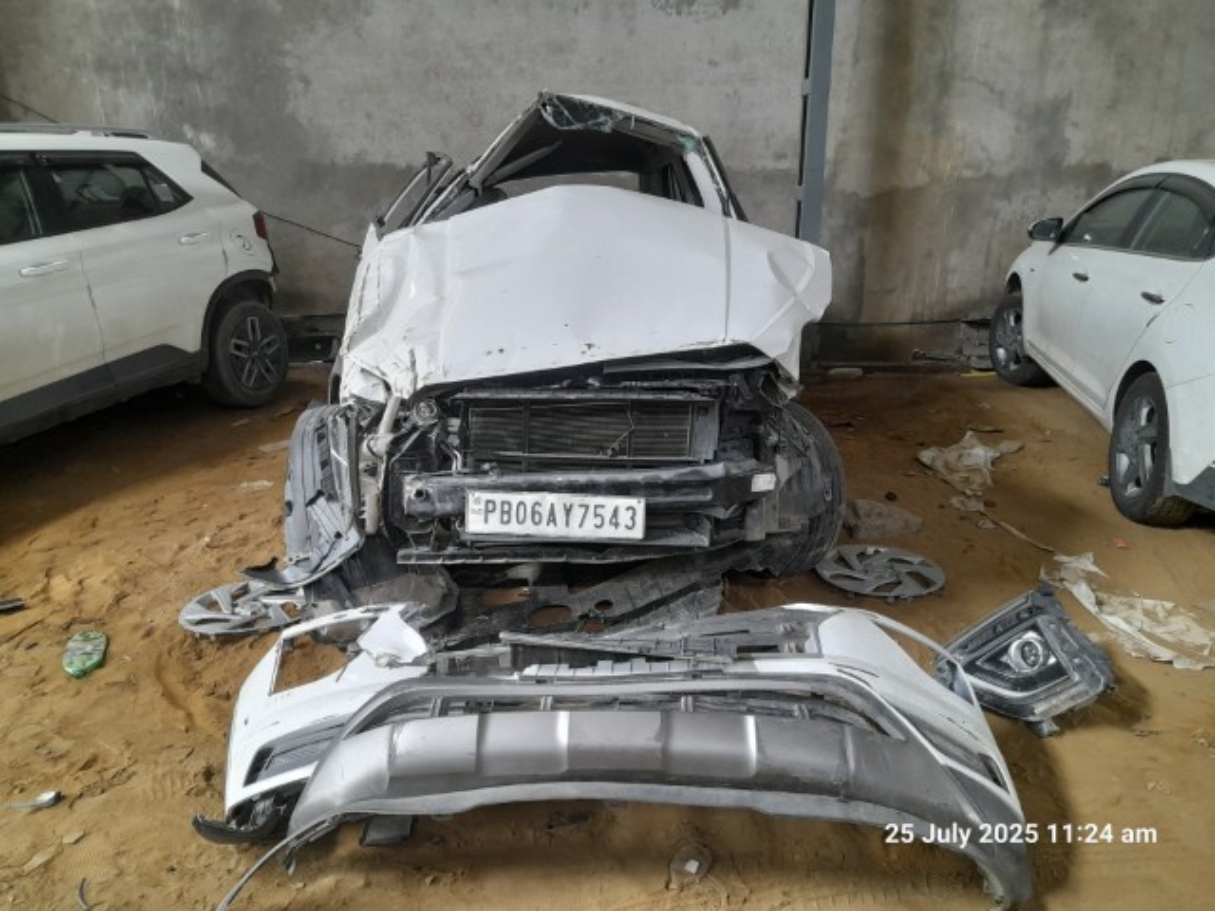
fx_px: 877
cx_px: 608
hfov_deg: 69.4
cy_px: 456
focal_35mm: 25
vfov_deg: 54.9
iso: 250
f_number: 2
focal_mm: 4.6
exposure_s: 1/60
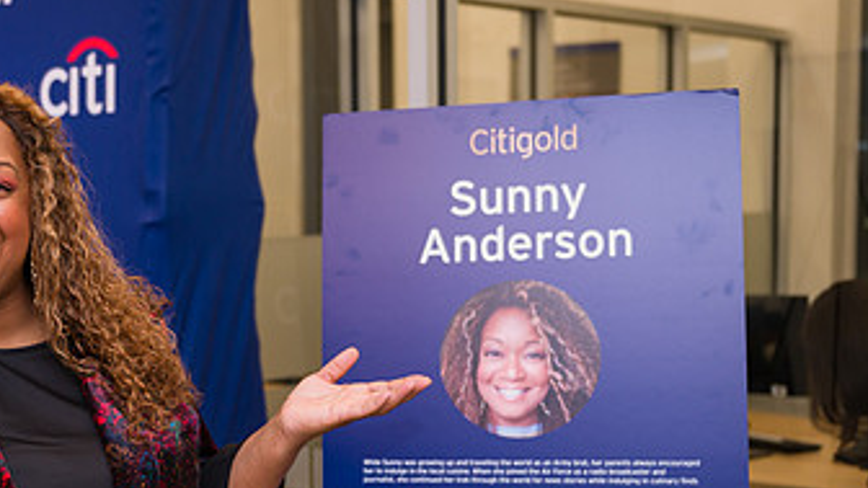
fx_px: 1496
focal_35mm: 65
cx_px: 181
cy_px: 343
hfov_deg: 31.6
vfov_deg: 18.5
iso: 400
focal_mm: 36
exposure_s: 1/200
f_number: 3.2
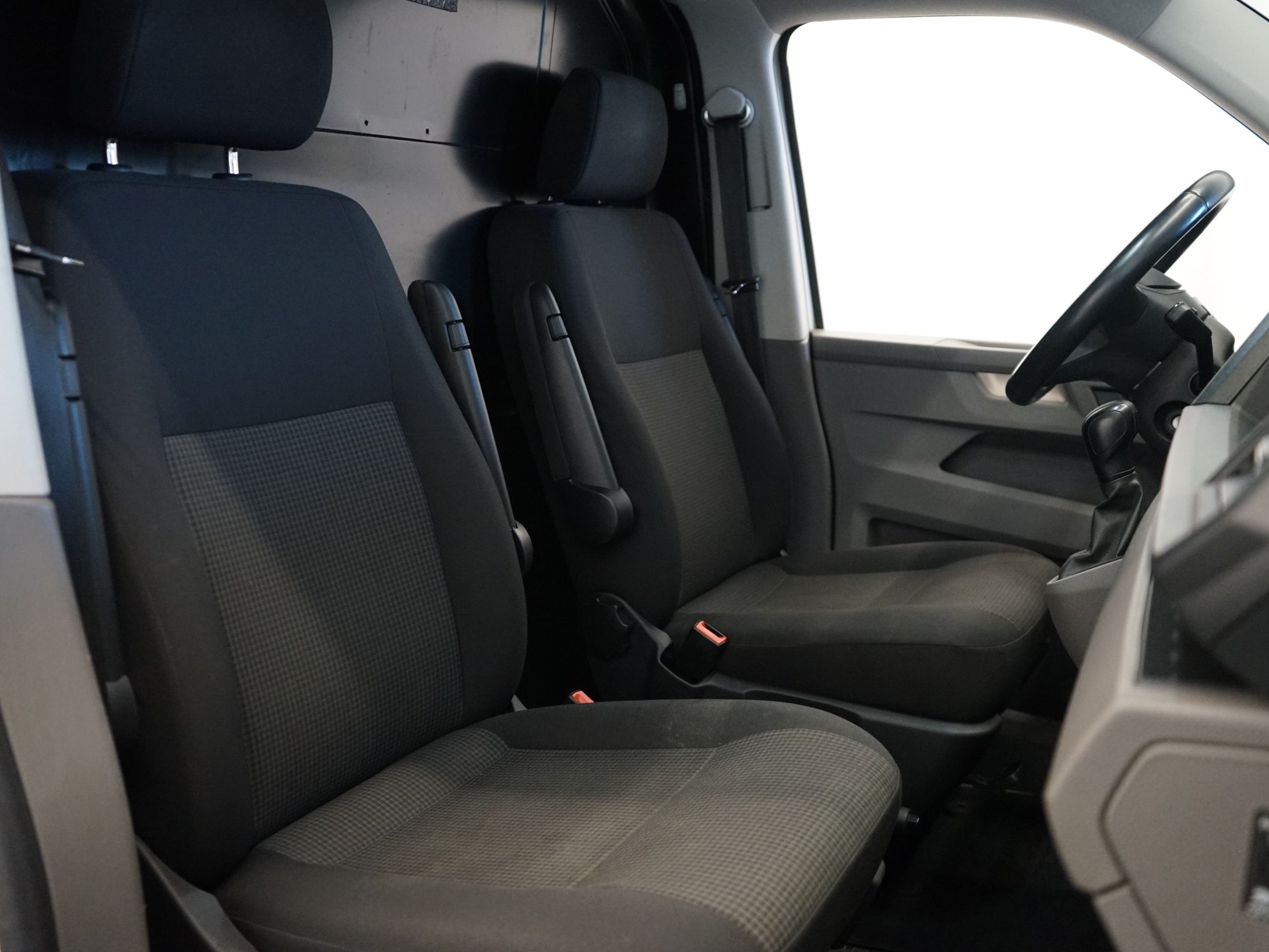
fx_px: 1173
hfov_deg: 56.8
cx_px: 600
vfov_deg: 44.2
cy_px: 478
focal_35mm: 32
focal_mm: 29
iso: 3200
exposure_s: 1/160
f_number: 3.5
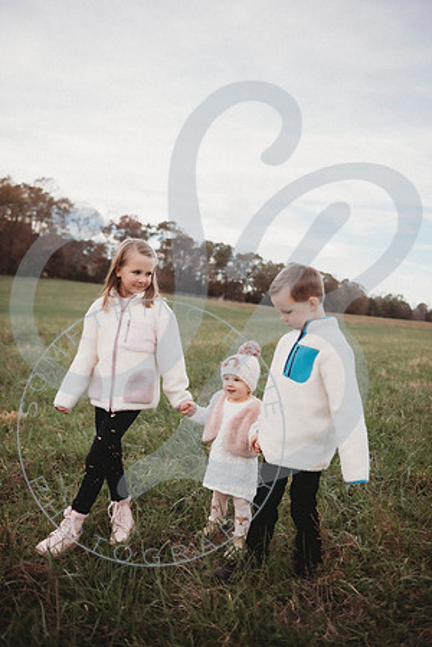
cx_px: 216
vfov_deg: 58.7
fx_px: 576
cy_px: 324
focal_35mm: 32
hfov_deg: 41.1
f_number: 2.8
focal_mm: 32
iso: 250
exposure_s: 1/250
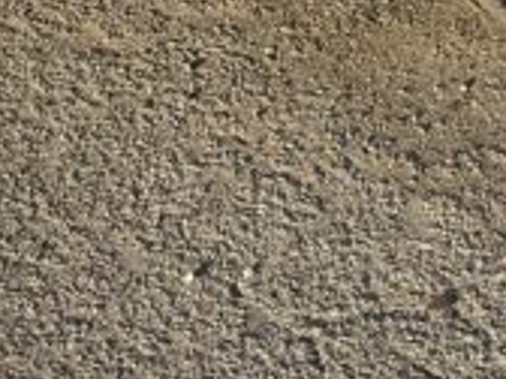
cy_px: -590
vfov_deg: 9.0
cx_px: 265
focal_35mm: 146
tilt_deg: -10.5
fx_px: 2134
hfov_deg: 13.5
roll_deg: +1.5
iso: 80
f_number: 1.78
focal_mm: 6.76
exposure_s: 1/2525
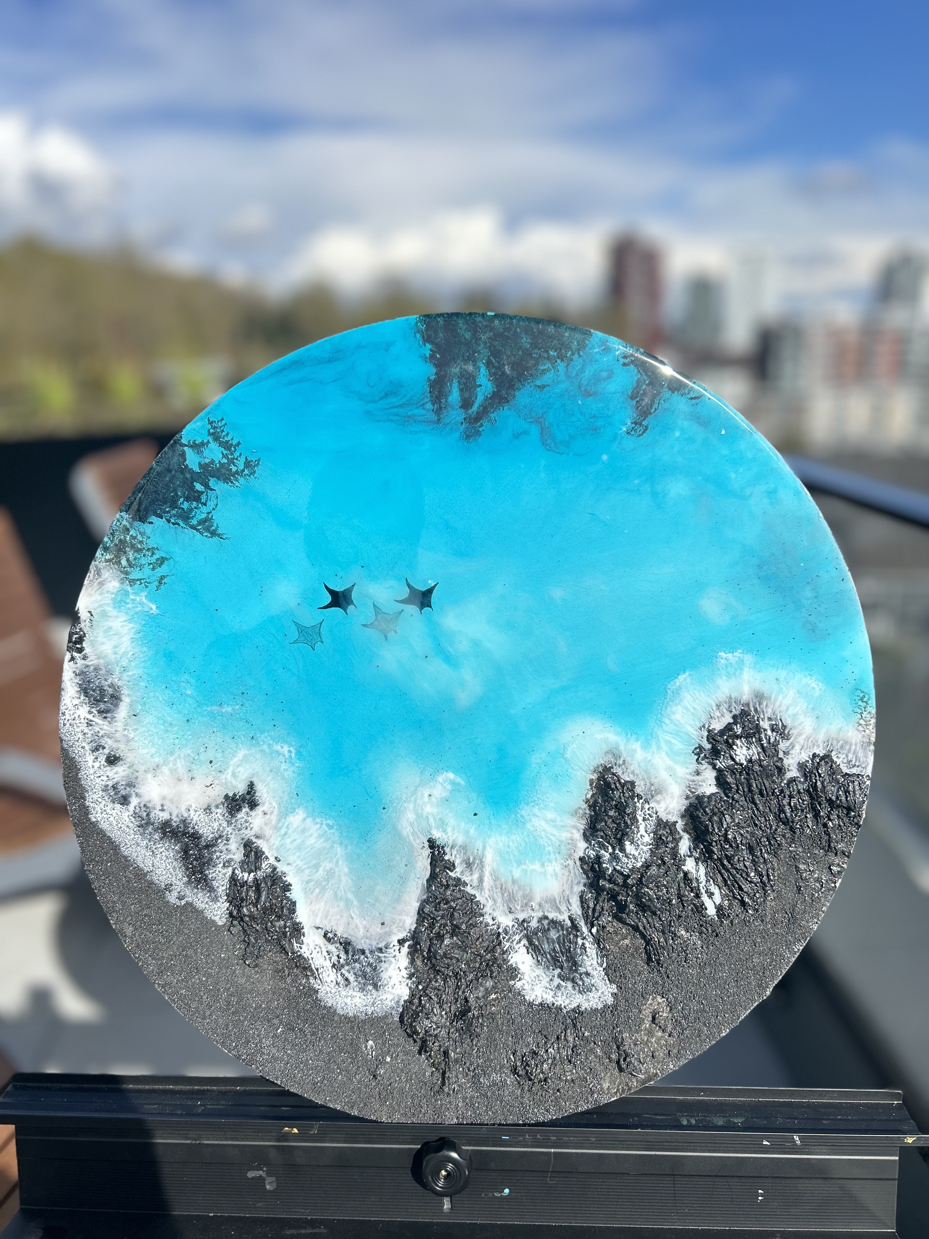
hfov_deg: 53.1
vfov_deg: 67.3
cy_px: 620
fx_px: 930
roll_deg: +2.4
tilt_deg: -17.3
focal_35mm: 26
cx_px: 464
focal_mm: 5.7
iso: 50
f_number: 1.5
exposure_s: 1/5319
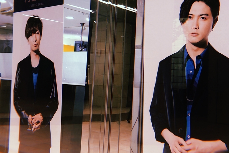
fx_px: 299
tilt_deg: +4.0
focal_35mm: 47
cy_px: 48
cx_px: 135
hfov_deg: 41.8
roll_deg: -2.4
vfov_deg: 28.4
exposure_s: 1/17
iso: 50
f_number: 1.8
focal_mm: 3.99
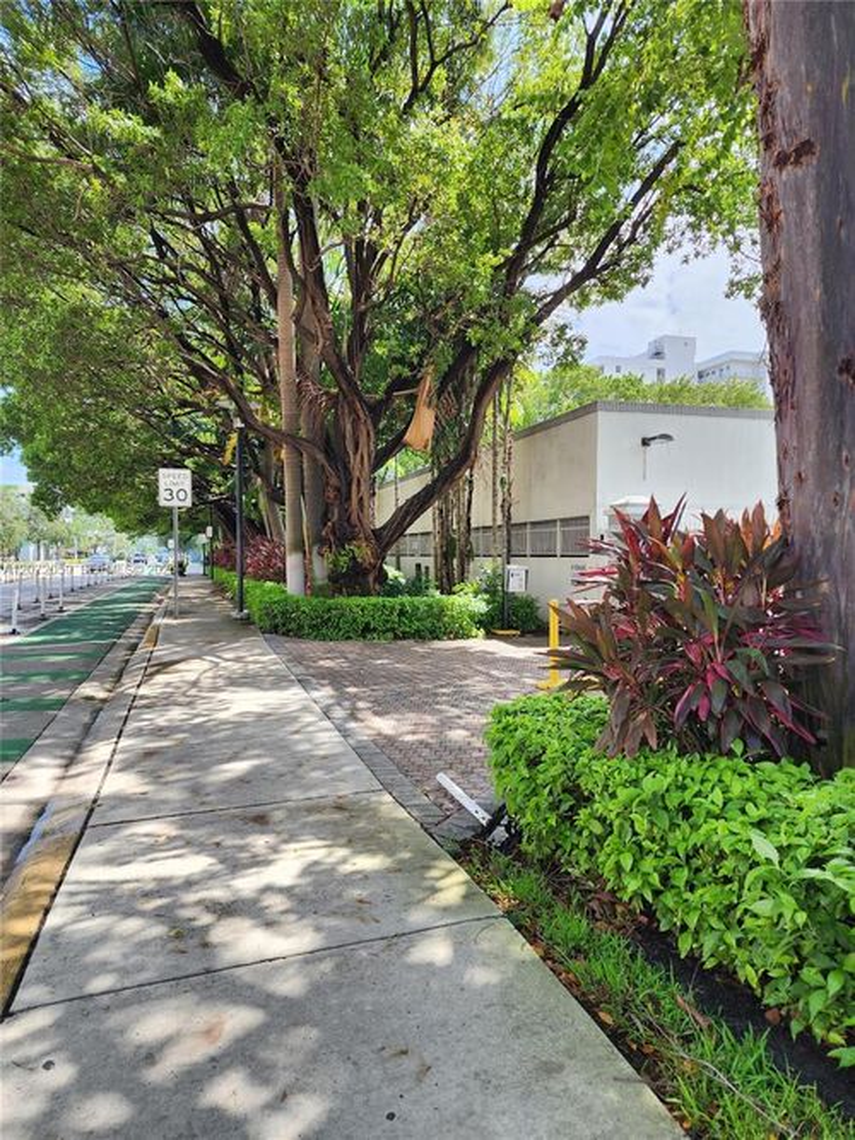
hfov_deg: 58.9
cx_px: 428
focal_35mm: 23
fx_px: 758
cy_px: 570
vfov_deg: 73.9
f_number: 1.8
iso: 12
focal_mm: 6.4
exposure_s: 1/231
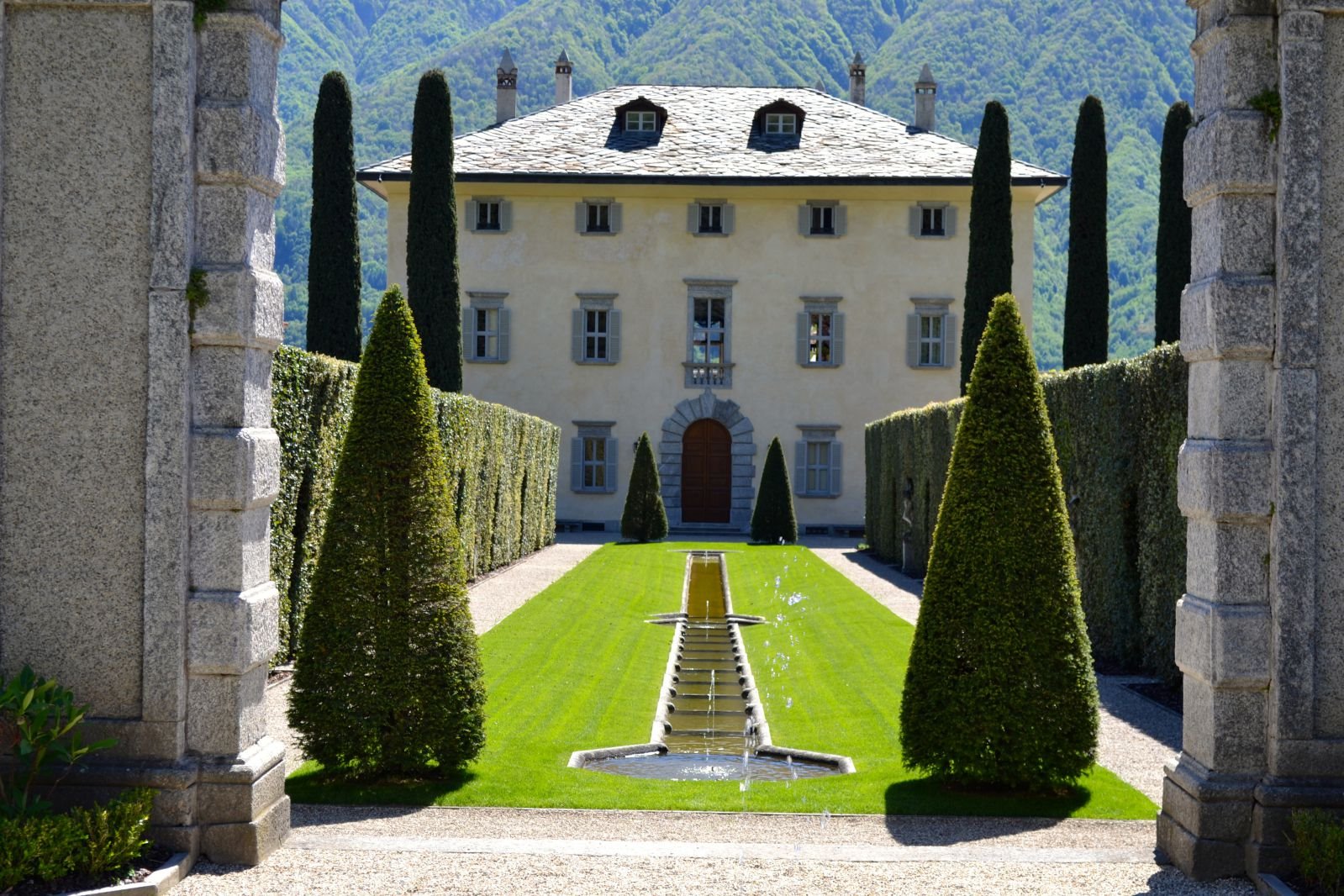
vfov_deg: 21.6
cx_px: 672
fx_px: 2352
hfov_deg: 31.9
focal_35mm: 63
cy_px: 448
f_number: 6.3
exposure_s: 1/160
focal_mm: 42
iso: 100
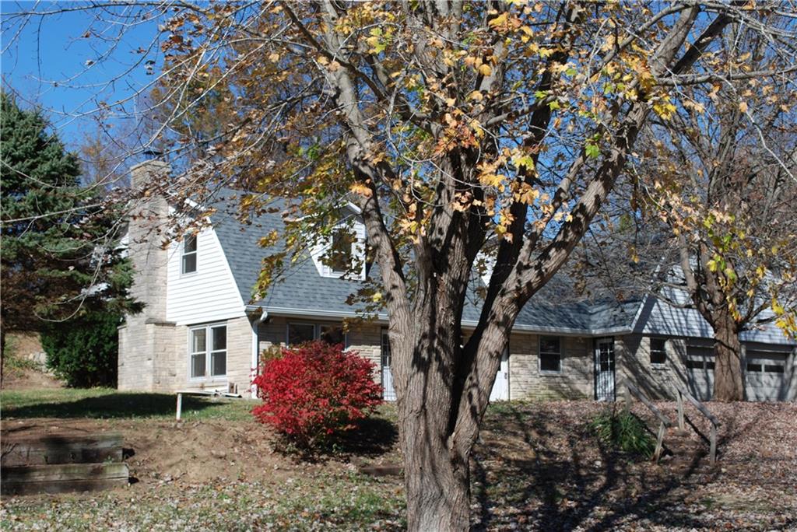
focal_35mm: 52
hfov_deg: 37.8
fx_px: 1163
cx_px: 398
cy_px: 266
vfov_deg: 25.8
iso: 100
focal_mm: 35
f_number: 8
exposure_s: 1/250
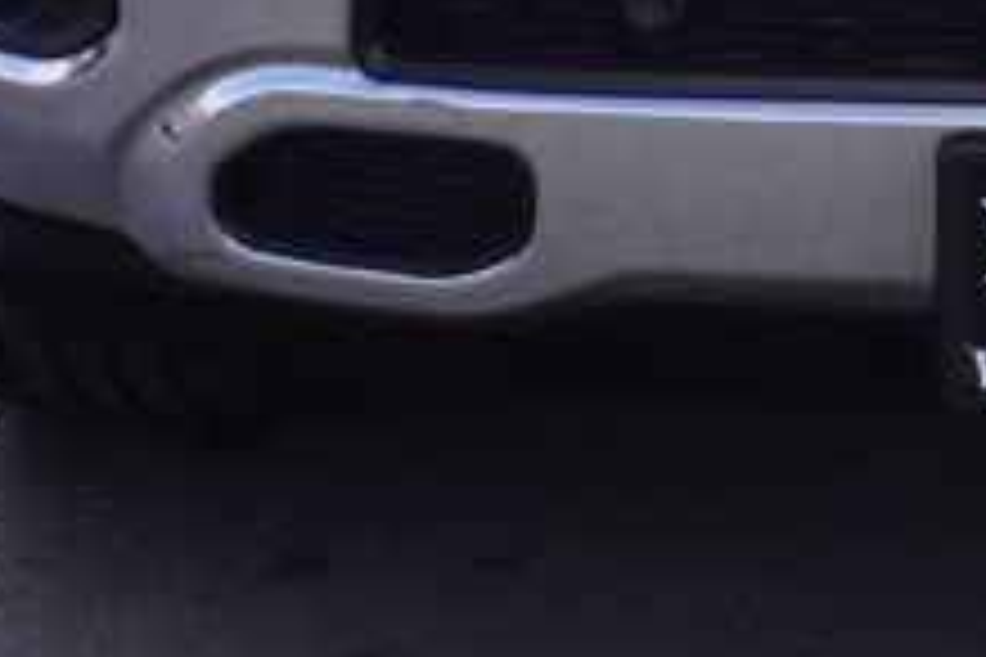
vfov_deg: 7.0
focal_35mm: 189
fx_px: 5185
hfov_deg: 10.7
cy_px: -567
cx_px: 1193
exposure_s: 1/125
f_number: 9
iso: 100
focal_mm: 27
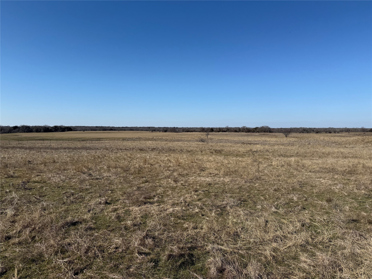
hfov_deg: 71.6
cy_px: 140
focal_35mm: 24
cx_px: 186
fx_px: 258
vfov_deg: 56.8
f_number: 1.78
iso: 80
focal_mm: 6.76
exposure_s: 1/6711
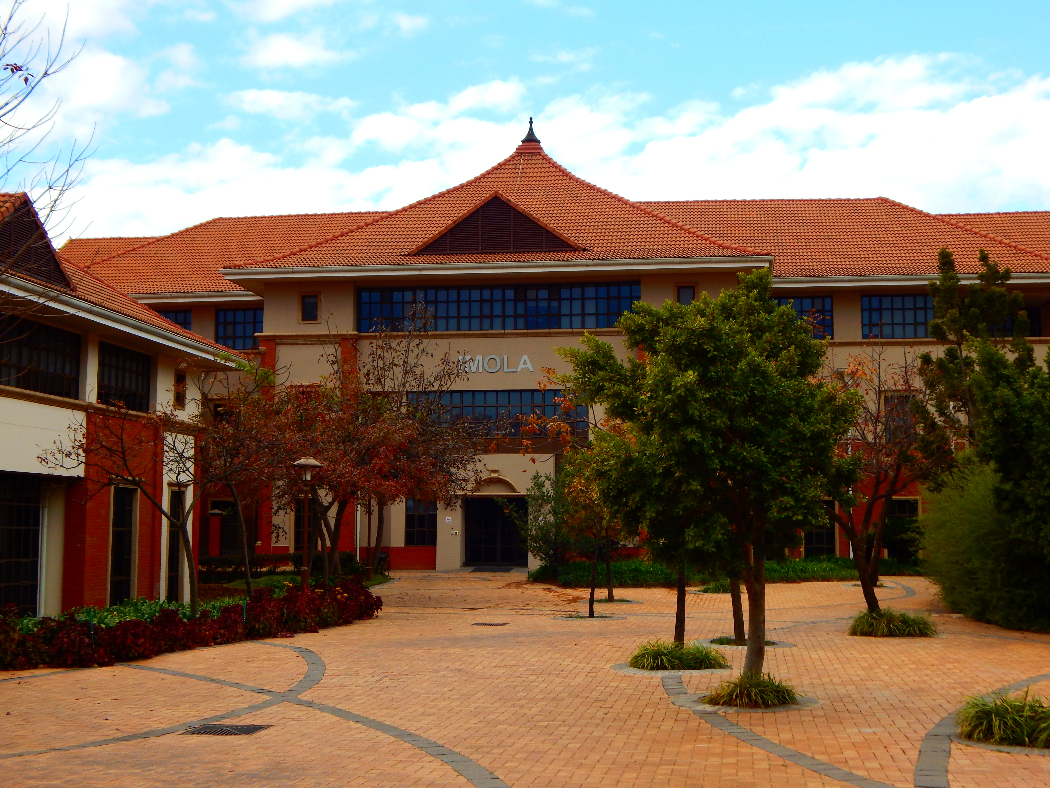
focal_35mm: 48
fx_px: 1456
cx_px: 525
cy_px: 394
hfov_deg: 39.7
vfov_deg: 30.3
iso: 125
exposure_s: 1/400
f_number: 3.7
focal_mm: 8.6
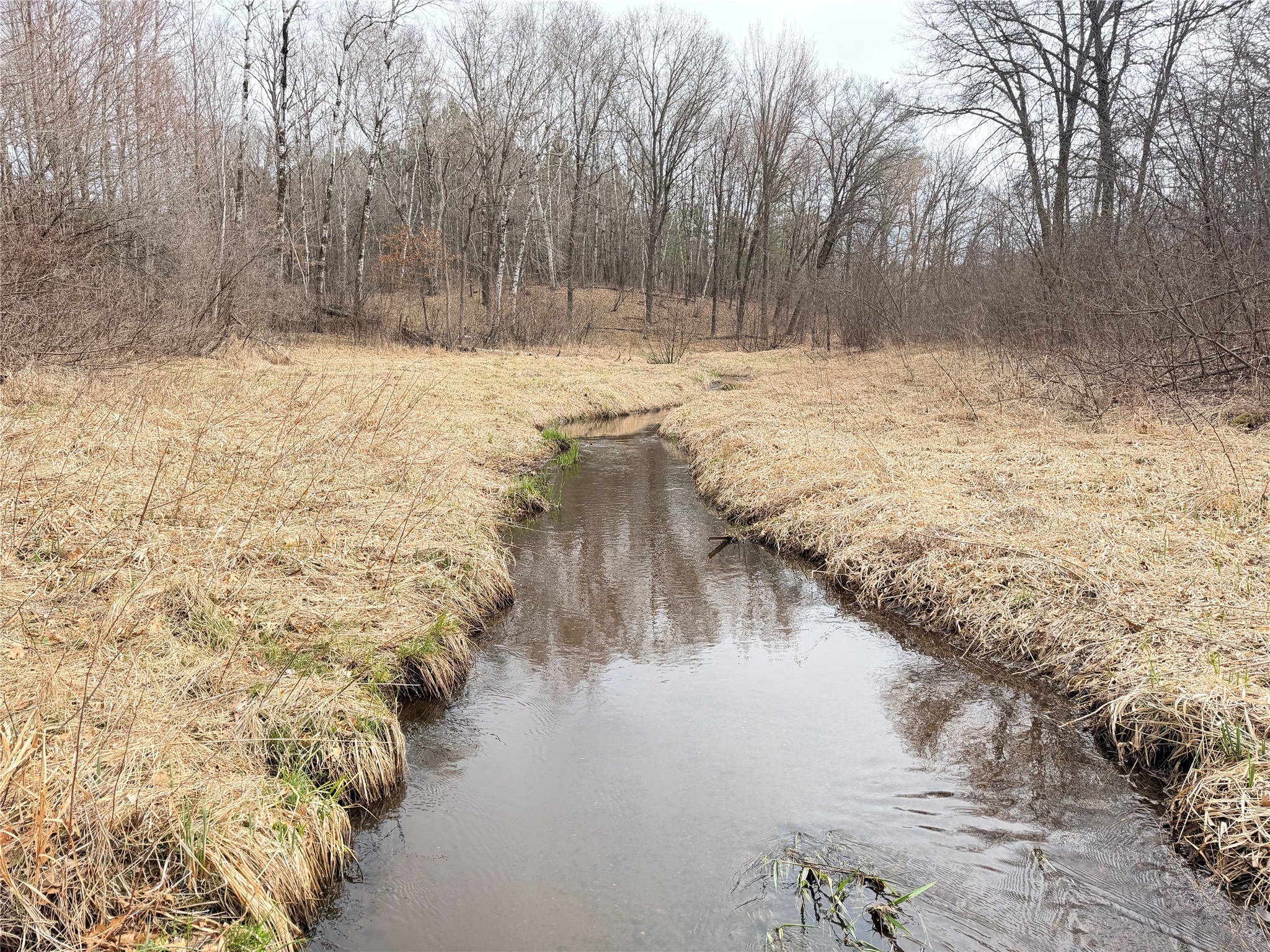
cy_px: 476
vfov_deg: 56.8
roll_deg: -0.1
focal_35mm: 24
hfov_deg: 71.6
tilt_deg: -8.2
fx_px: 881
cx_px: 635
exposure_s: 1/1618
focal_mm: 6.76
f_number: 1.78
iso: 100
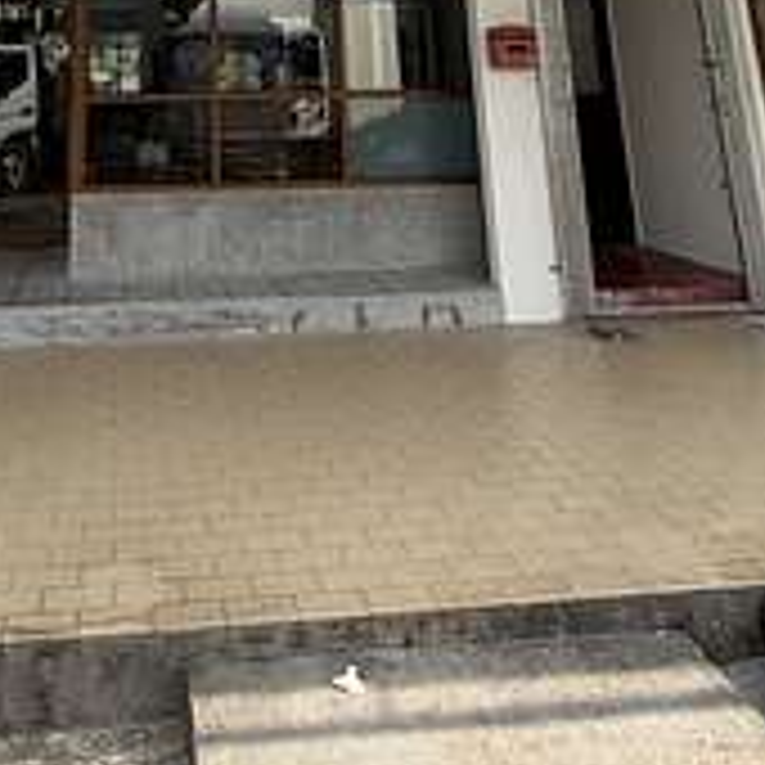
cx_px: 189
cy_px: -110
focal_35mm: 31
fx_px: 775
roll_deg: +1.5
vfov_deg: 40.4
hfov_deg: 50.3
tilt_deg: +12.5
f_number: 2.2
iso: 40
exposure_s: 1/770
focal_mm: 2.22
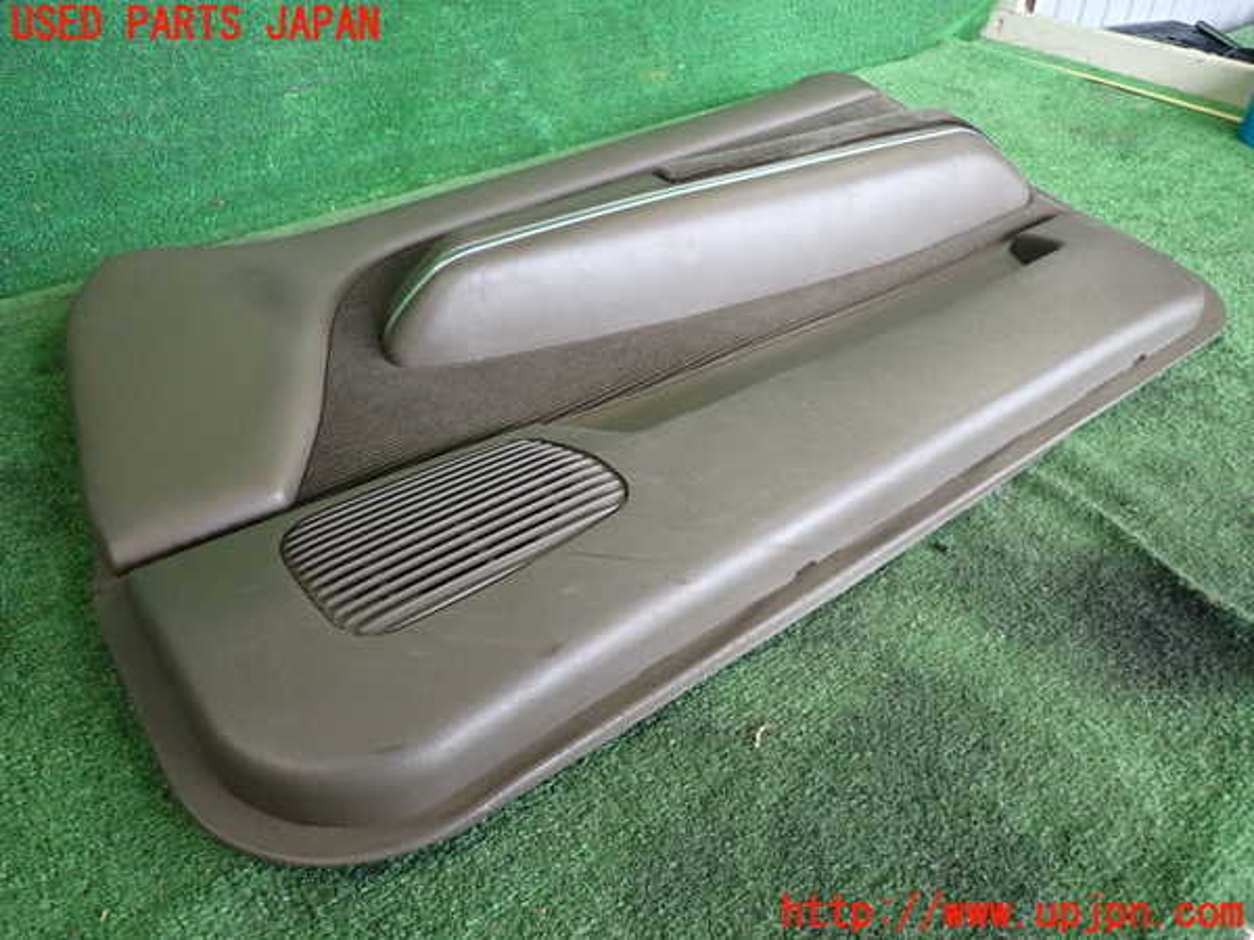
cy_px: 470
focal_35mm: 25
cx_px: 627
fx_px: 906
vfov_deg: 54.9
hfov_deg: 69.4
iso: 640
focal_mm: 4.5
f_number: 2
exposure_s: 1/125
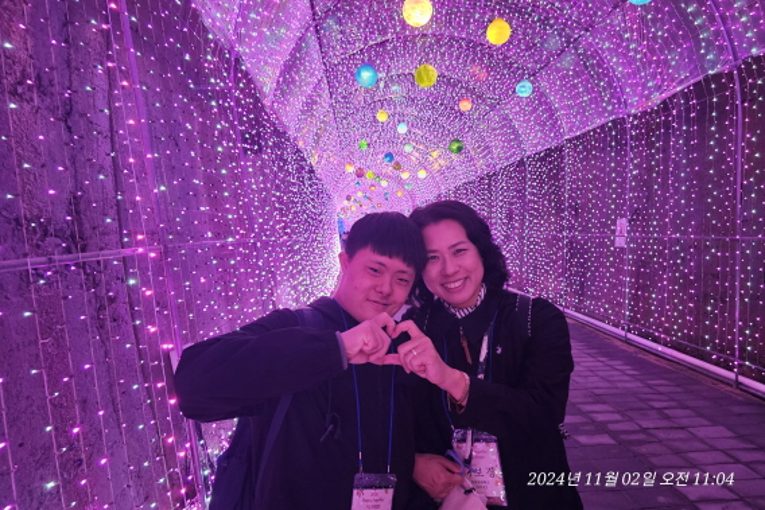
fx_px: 510
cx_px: 382
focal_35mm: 24
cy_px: 238
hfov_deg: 73.7
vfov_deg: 53.1
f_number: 1.7
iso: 640
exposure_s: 1/30
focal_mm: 6.3
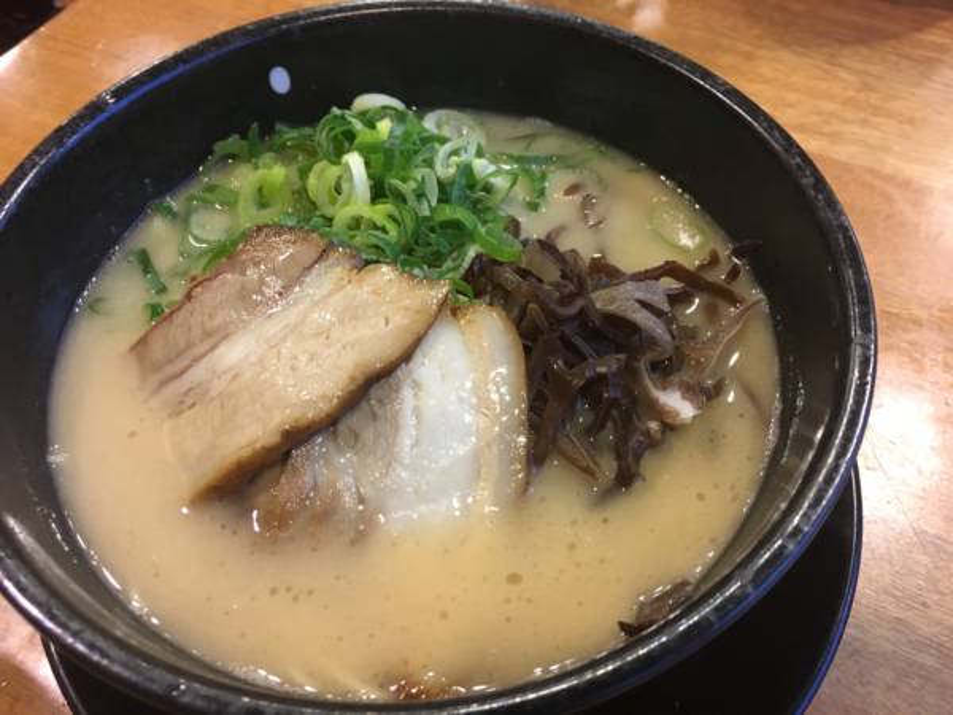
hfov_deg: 61.7
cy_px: 358
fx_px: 798
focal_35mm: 29
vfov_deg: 48.2
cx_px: 476
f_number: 2.2
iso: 160
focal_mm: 4.15
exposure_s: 1/30
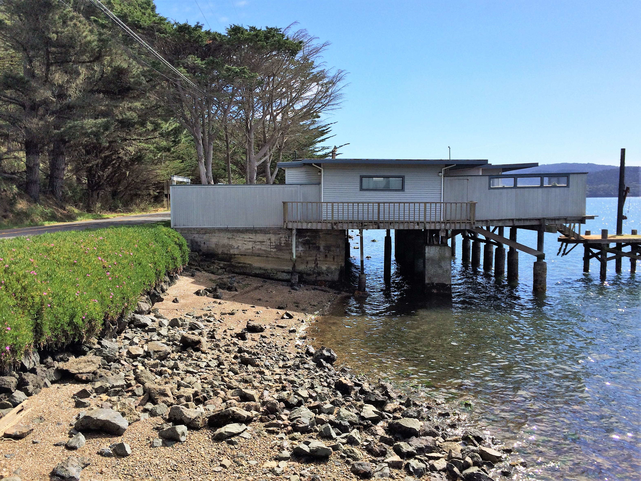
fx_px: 537
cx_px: 320
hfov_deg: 61.7
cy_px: 240
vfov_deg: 48.2
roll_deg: -1.9
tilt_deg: -5.6
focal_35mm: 29
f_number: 2.2
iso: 32
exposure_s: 1/2053
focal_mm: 4.15
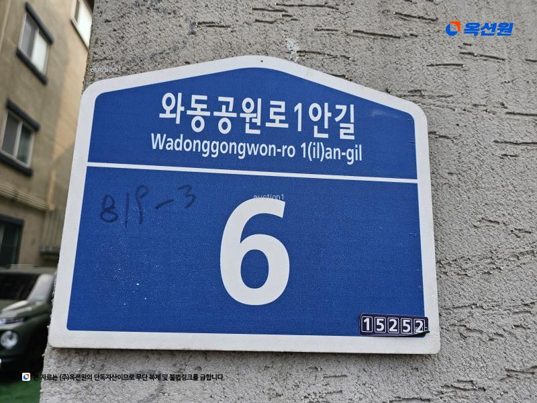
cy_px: 202
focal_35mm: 23
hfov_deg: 73.9
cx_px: 268
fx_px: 357
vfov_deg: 58.9
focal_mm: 6.3
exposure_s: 1/149
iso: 16
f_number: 1.7
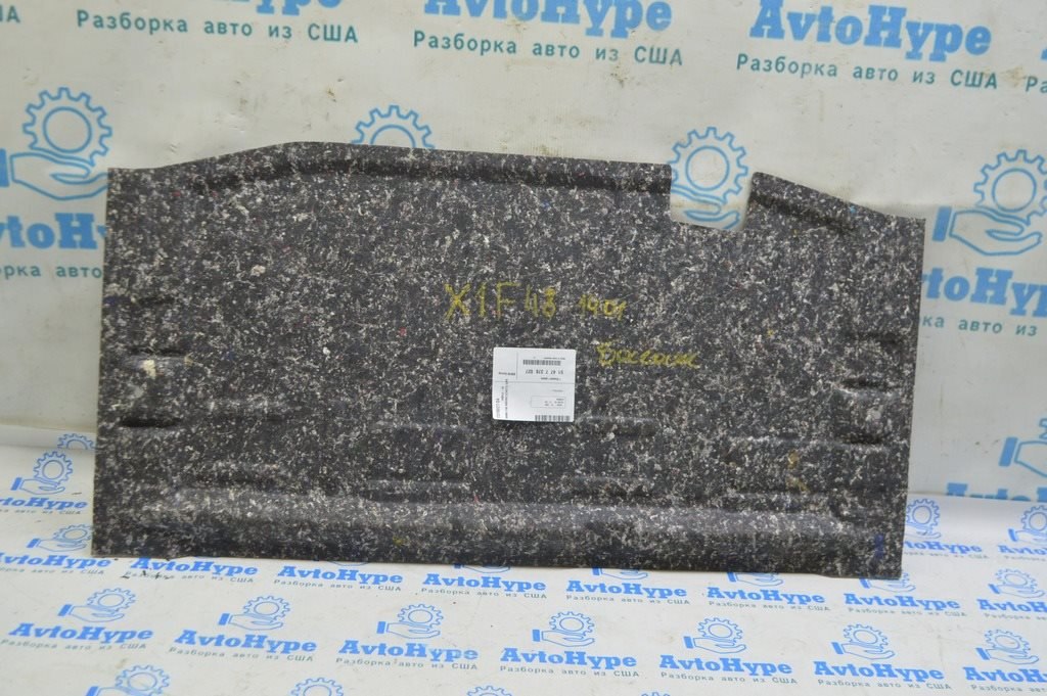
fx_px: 1046
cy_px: 348
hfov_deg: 53.2
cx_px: 524
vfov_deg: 36.8
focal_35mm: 36
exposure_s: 1/20
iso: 400
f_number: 5.6
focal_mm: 24
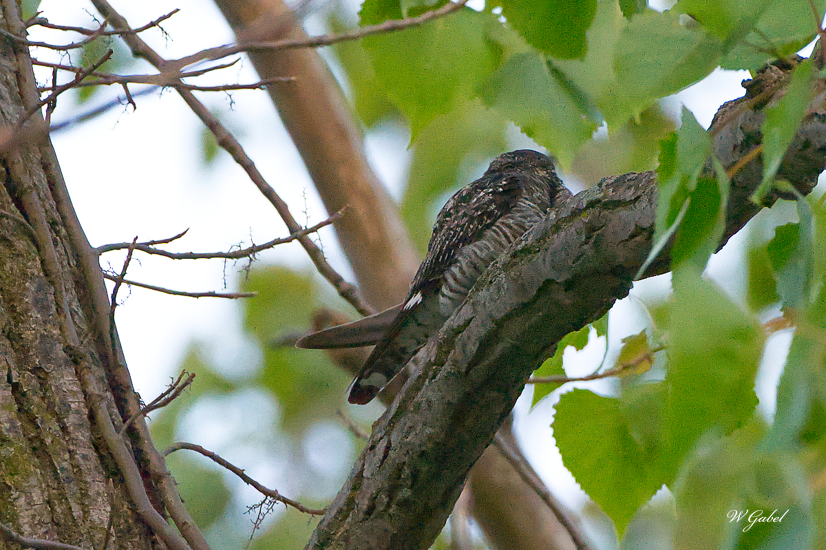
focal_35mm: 750
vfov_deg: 1.8
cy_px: 275
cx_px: 413
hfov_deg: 2.8
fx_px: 17200
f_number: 7.1
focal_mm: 500
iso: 16000
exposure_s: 1/1000
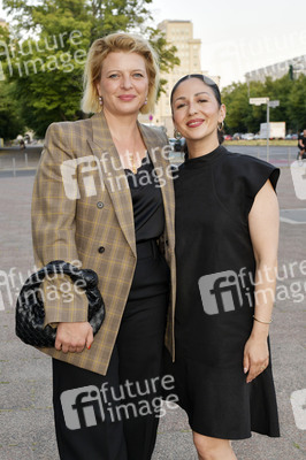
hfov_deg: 33.3
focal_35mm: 40
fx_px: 511
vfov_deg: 48.5
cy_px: 230
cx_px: 153
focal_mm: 40
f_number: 5.6
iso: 320
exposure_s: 1/200
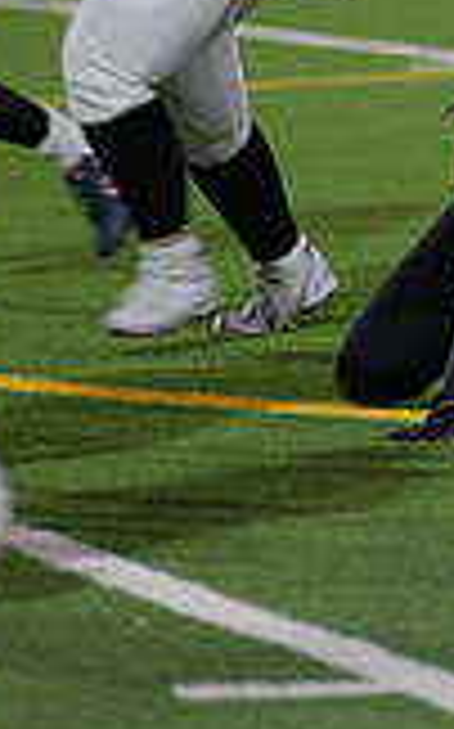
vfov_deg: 3.5
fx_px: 11939
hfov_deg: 2.2
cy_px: 7
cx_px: 809
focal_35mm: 602
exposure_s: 1/200
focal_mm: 165
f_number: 2.8
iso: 450
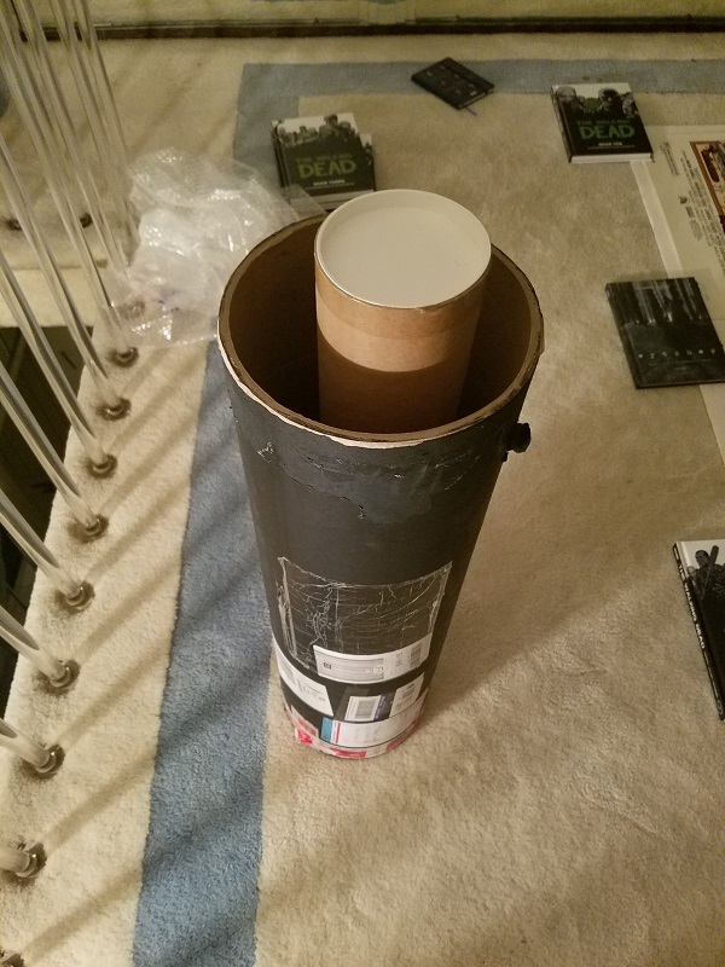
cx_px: 362
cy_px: 484
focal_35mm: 26
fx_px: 726
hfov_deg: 53.1
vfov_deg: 67.3
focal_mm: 4.2
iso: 250
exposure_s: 1/10
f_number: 1.7
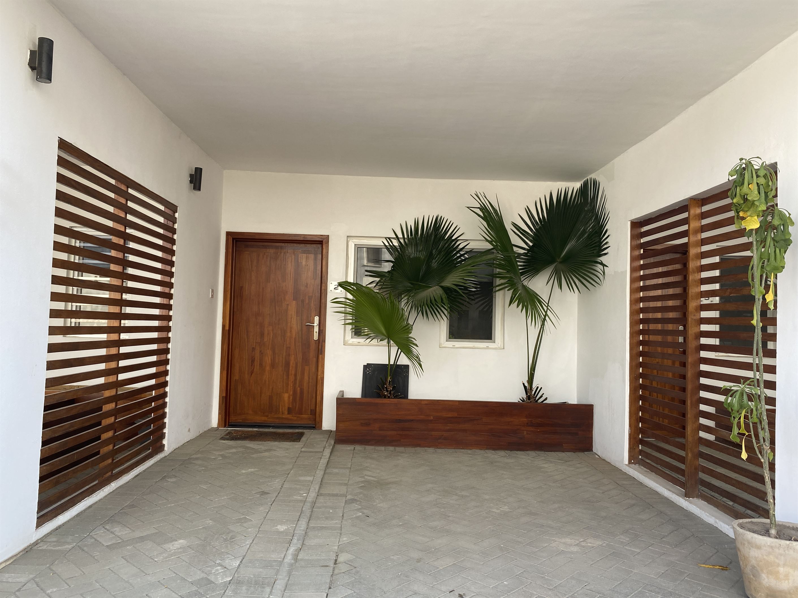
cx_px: 399
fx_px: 599
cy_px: 299
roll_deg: -1.2
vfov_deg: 53.1
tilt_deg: +1.0
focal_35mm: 26
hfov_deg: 67.3
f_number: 1.8
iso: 32
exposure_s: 1/249
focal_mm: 4.25
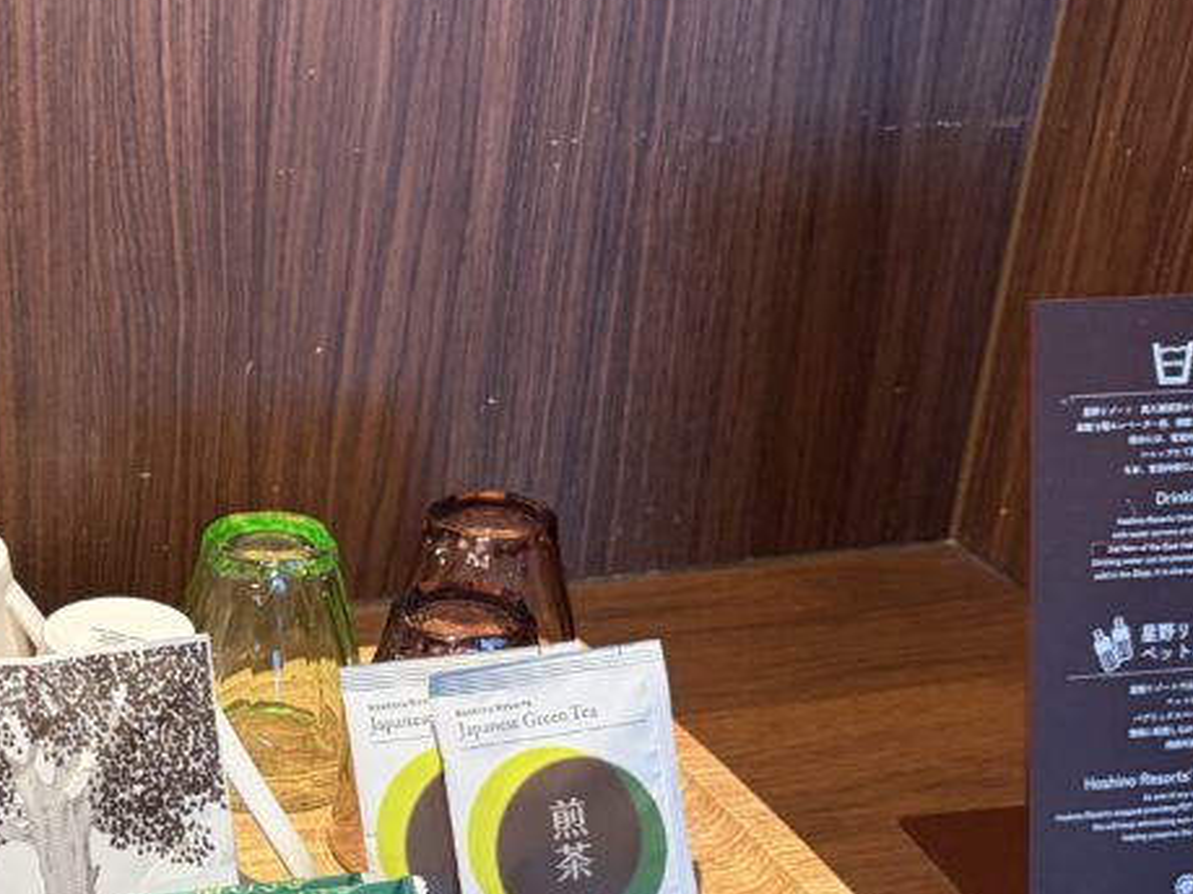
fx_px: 1998
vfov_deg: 24.9
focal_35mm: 58
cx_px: 213
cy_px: 665
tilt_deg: -26.2
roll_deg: -0.6
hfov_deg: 32.2
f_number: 1.6
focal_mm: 5.96
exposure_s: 1/50
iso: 250
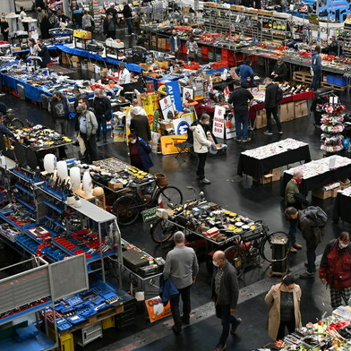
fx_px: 746
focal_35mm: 65
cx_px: 245
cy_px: 173
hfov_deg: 26.3
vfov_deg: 26.5
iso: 2500
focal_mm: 50
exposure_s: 1/250
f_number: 4.5
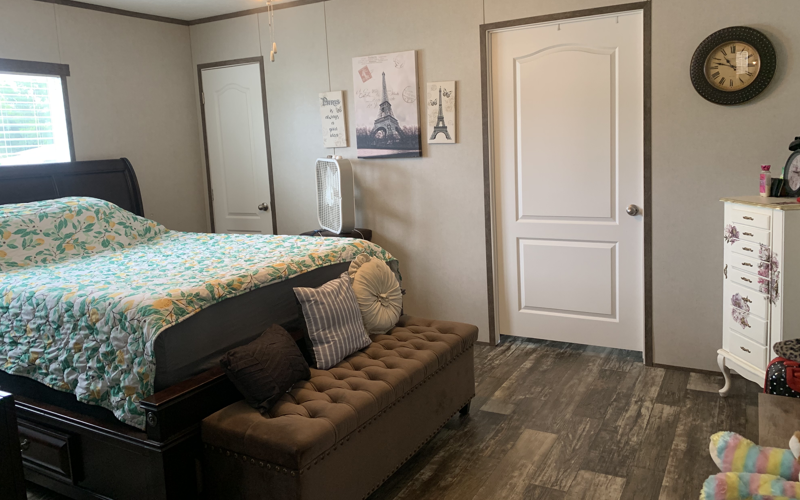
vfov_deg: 44.4
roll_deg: +3.2
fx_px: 610
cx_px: 397
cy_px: 219
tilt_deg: -7.1
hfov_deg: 66.5
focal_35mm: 28
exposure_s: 1/60
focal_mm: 4.25
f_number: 1.8
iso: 125
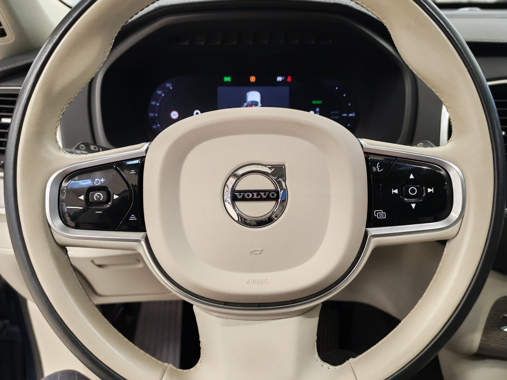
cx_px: 254
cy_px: 190
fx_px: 469
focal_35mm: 32
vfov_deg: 44.2
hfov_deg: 56.8
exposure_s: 1/100
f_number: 1.9
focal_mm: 6.12
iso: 2178
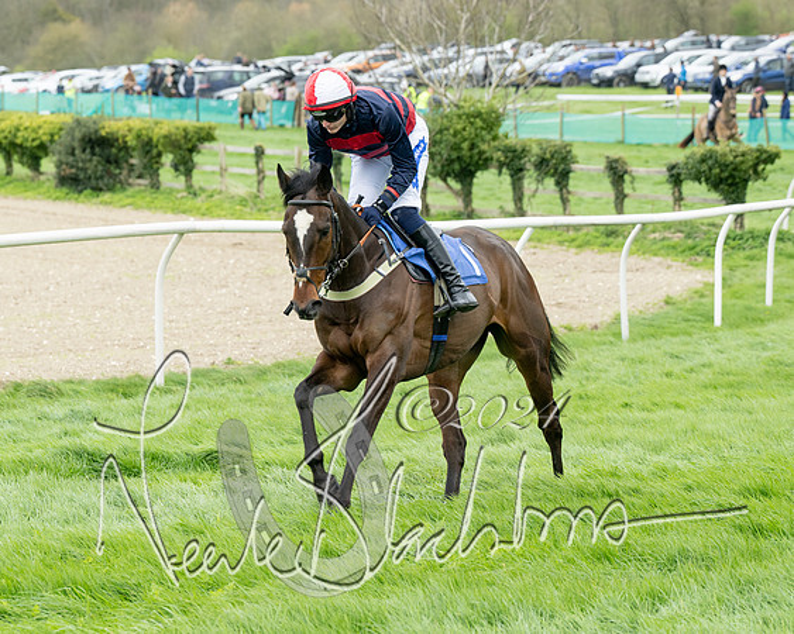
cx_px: 317
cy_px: 277
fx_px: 3967
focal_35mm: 169
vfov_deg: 9.1
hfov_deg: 11.4
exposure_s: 1/1000
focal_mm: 115
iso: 400
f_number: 5
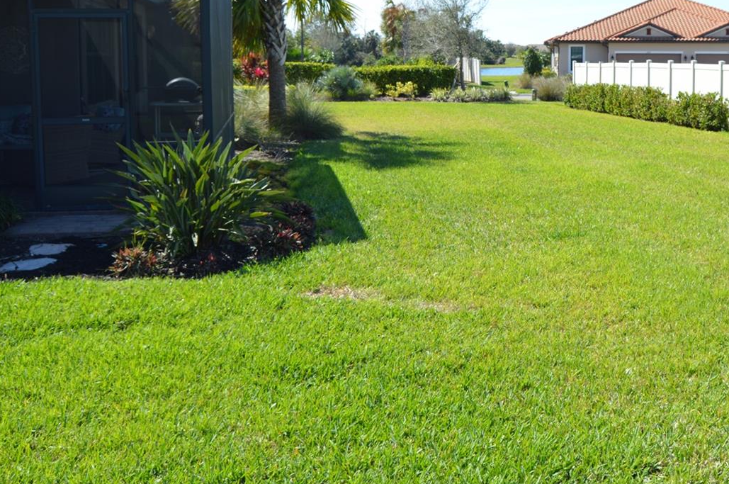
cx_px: 494
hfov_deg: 45.7
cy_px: 131
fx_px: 849
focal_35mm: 42
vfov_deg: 31.3
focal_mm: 18
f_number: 7.1
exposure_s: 1/200
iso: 100
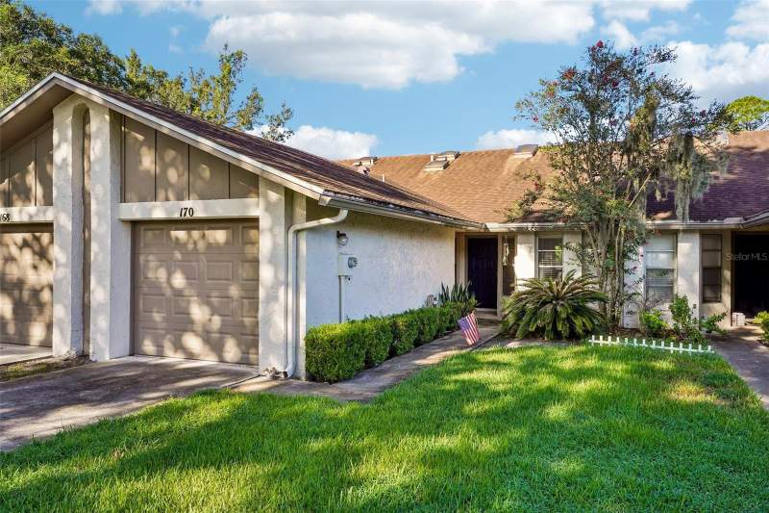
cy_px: 256
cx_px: 384
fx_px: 598
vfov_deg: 46.4
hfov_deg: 65.5
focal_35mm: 28
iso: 250
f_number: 20
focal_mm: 28
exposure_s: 1/30
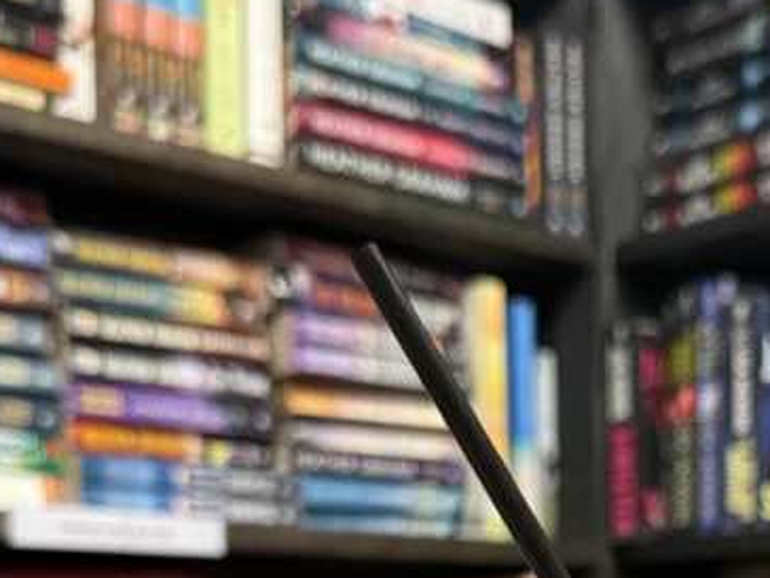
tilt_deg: -3.5
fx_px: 1468
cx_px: 630
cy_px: 737
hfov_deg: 28.7
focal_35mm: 66
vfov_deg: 20.5
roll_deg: +0.9
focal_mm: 6.76
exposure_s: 1/60
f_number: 1.78
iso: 250
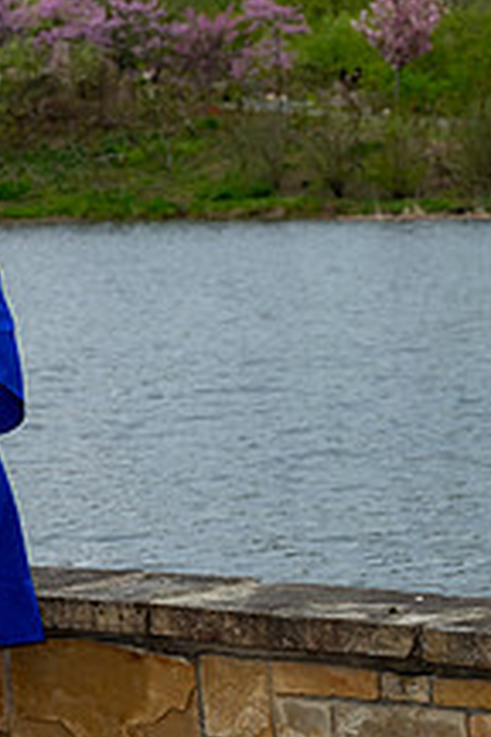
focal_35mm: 156
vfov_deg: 13.2
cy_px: 444
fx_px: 3191
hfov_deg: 8.7
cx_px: -3
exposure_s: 1/400
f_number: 4
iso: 250
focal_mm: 50
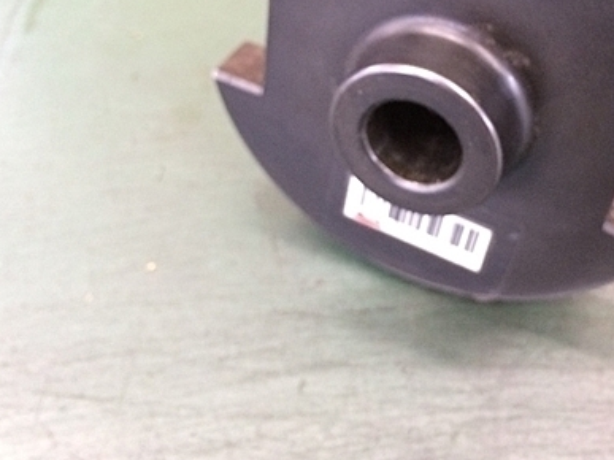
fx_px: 851
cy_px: 102
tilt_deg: -50.7
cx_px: 417
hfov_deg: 39.1
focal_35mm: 48
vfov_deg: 29.6
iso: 250
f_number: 2.2
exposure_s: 1/17
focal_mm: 4.15
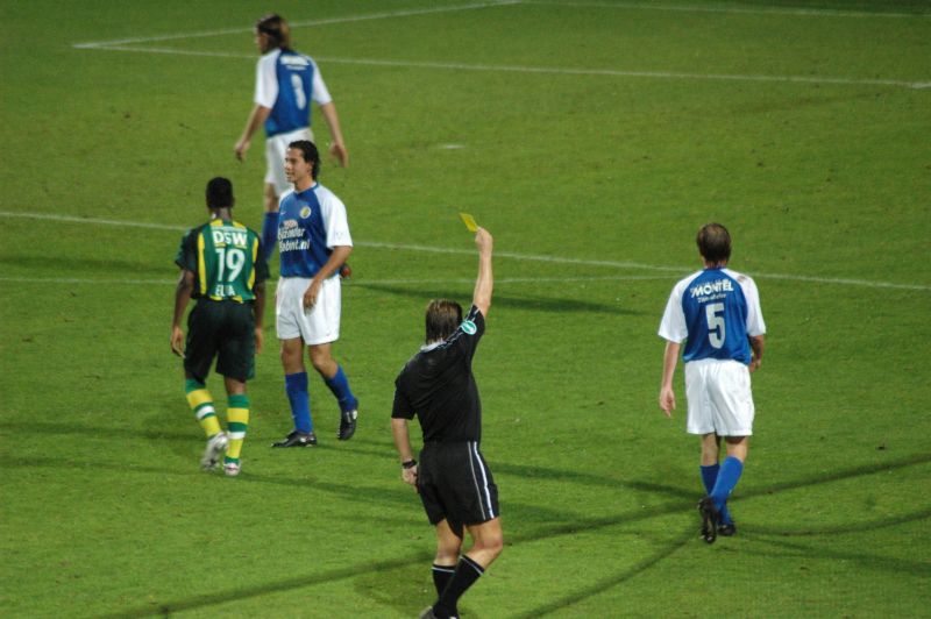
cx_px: 466
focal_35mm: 450
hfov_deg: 4.6
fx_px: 11628
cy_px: 310
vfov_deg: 3.0
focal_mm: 300
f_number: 5.6
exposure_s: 1/60
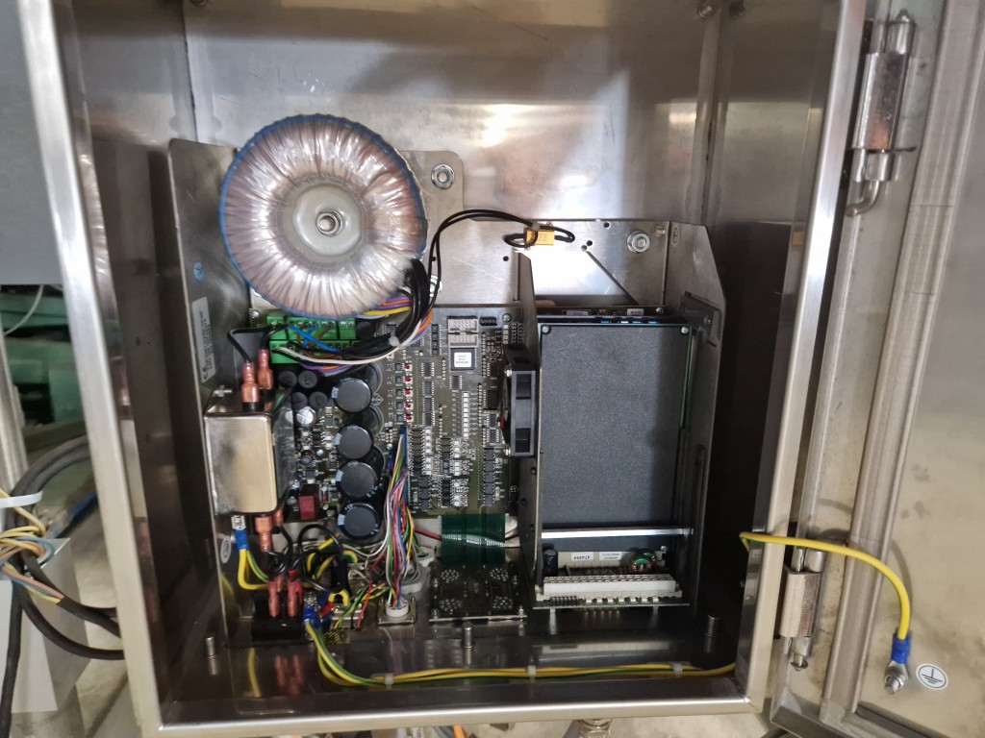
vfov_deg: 58.9
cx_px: 492
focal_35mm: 23
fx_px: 654
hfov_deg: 73.9
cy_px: 369
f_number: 1.8
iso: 640
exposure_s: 1/50
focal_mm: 5.4
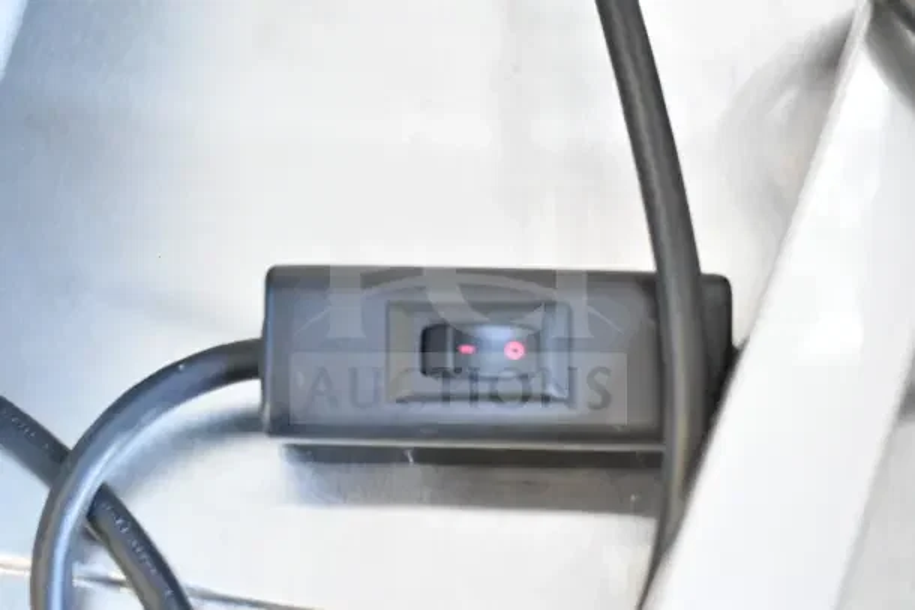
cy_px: 305
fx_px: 1525
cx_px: 458
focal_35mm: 60
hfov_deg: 33.4
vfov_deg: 22.6
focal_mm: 40
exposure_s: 1/60
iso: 9000
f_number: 5
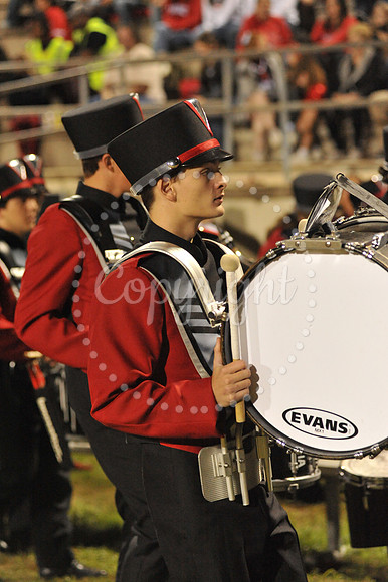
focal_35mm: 112
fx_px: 1813
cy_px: 291
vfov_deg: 18.3
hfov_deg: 12.2
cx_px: 194
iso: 6400
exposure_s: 1/200
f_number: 4
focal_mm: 112
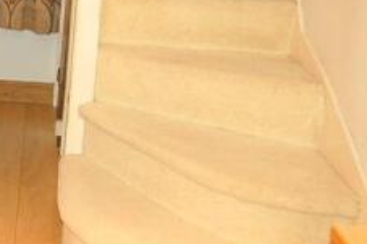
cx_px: -74
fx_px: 795
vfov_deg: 17.2
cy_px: 23
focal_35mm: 78
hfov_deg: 23.7
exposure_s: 1/60
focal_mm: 18
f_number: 3.5
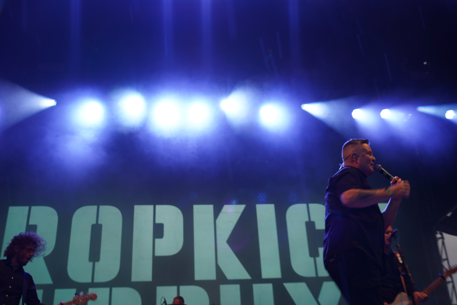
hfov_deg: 50.7
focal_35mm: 38
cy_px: 152
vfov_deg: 35.1
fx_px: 482
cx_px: 228
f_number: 4
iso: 100
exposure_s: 1/60
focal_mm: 38
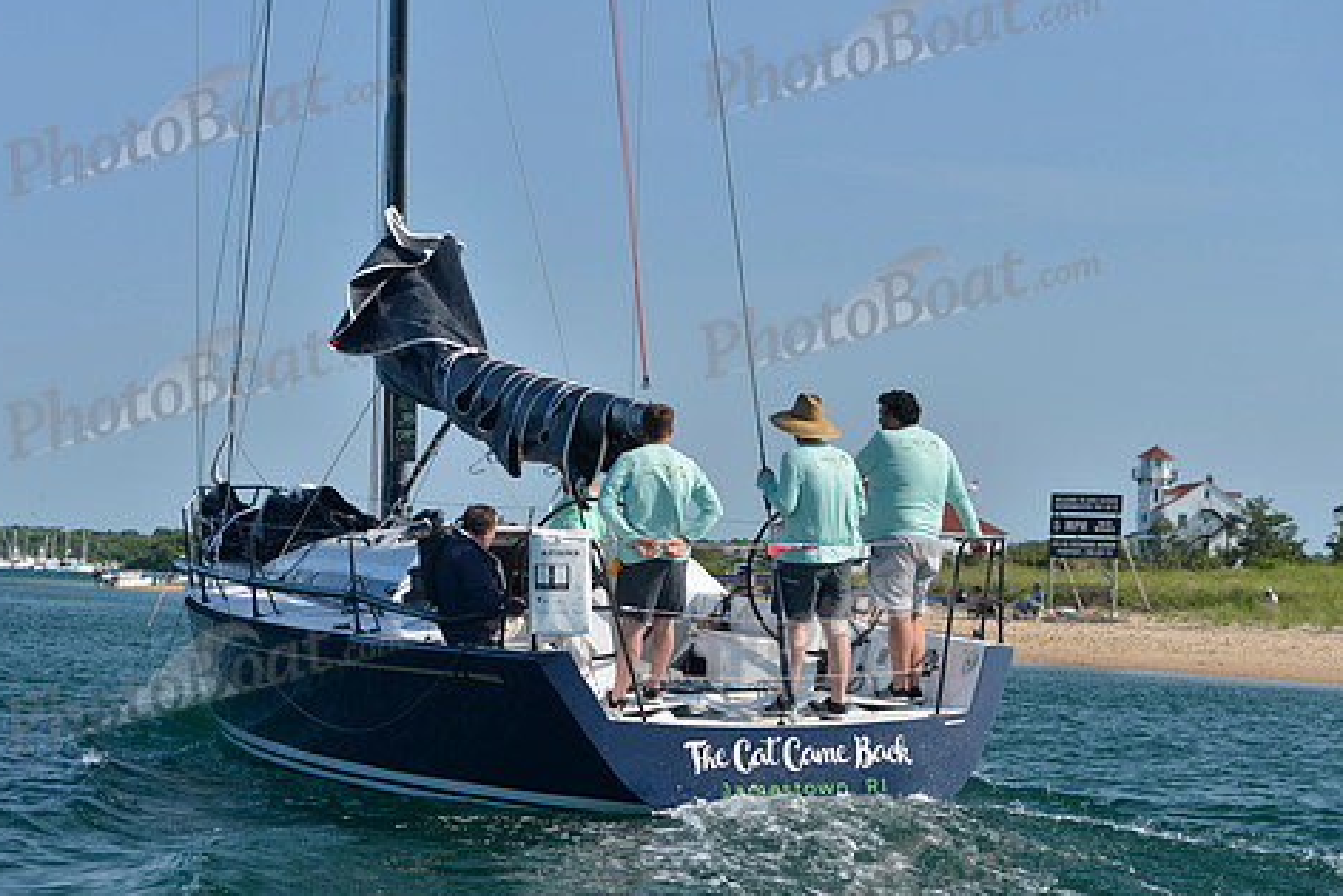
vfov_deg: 15.9
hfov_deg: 23.6
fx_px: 3209
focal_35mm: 86
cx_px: 555
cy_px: 494
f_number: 6.3
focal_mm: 70
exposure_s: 1/1000
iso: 400
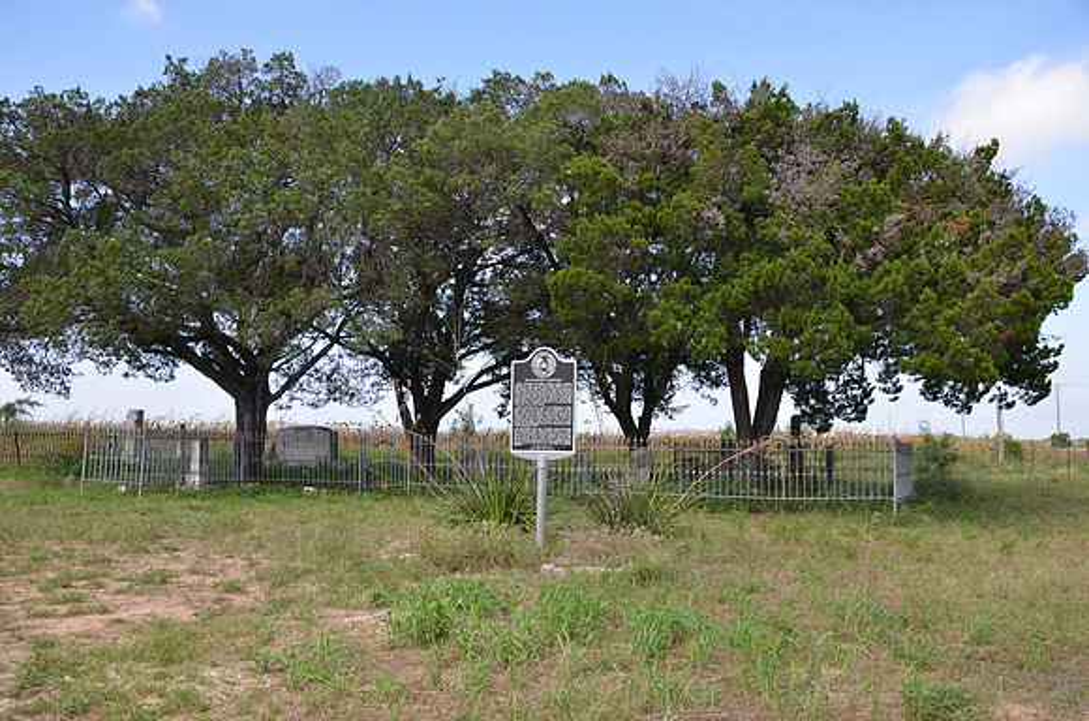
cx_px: 544
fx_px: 951
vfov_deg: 41.5
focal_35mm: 32
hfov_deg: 59.6
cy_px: 360
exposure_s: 1/250
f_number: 6.3
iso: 100
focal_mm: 21
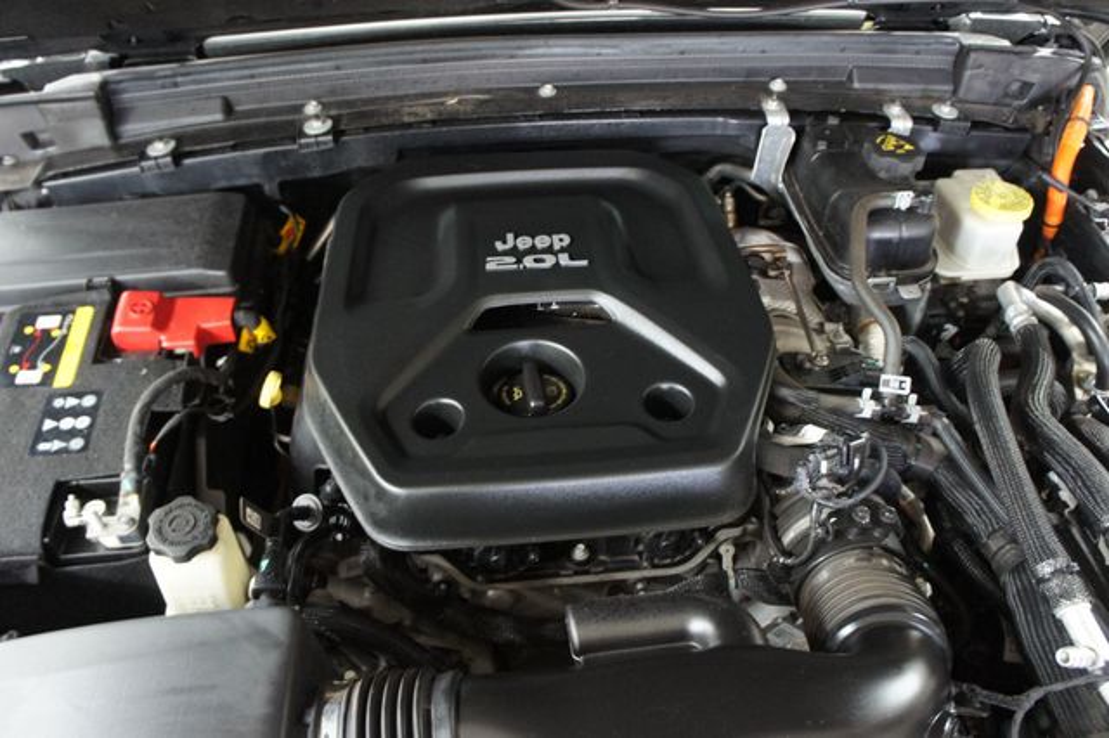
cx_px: 554
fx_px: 831
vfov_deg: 47.9
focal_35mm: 27
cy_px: 369
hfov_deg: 67.4
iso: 1600
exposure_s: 1/10
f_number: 3.5
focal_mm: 18
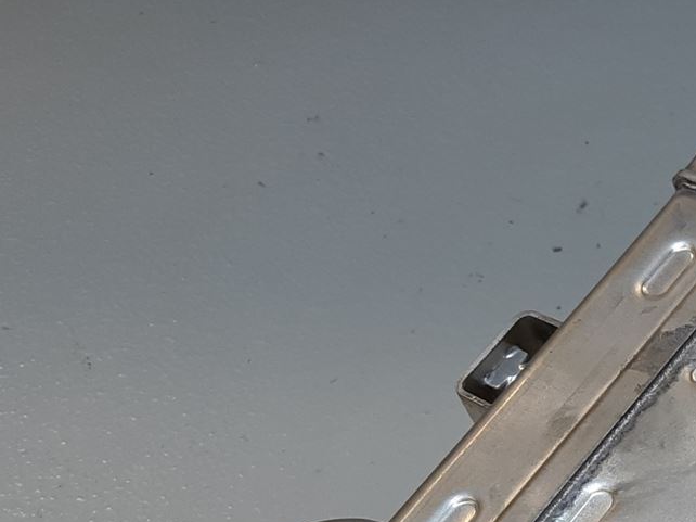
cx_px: 989
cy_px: 587
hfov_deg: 20.7
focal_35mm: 83
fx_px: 1668
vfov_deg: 17.1
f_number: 1.7
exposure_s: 1/100
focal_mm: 3.93
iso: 50
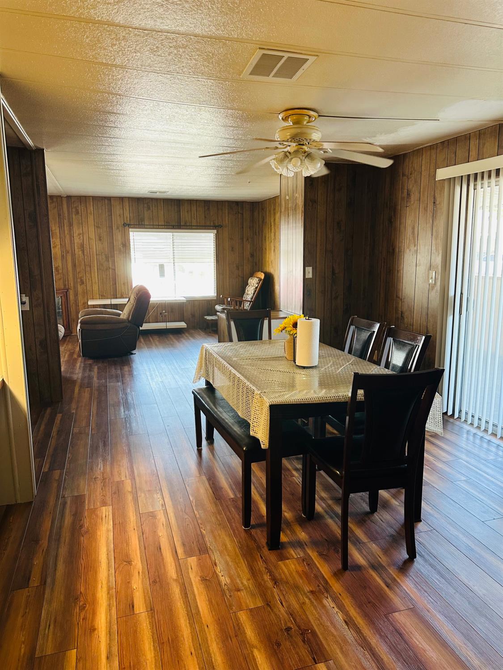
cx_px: 252
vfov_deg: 71.6
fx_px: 465
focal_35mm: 24
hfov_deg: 56.8
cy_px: 335
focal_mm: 6.86
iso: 250
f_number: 1.78
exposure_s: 1/60
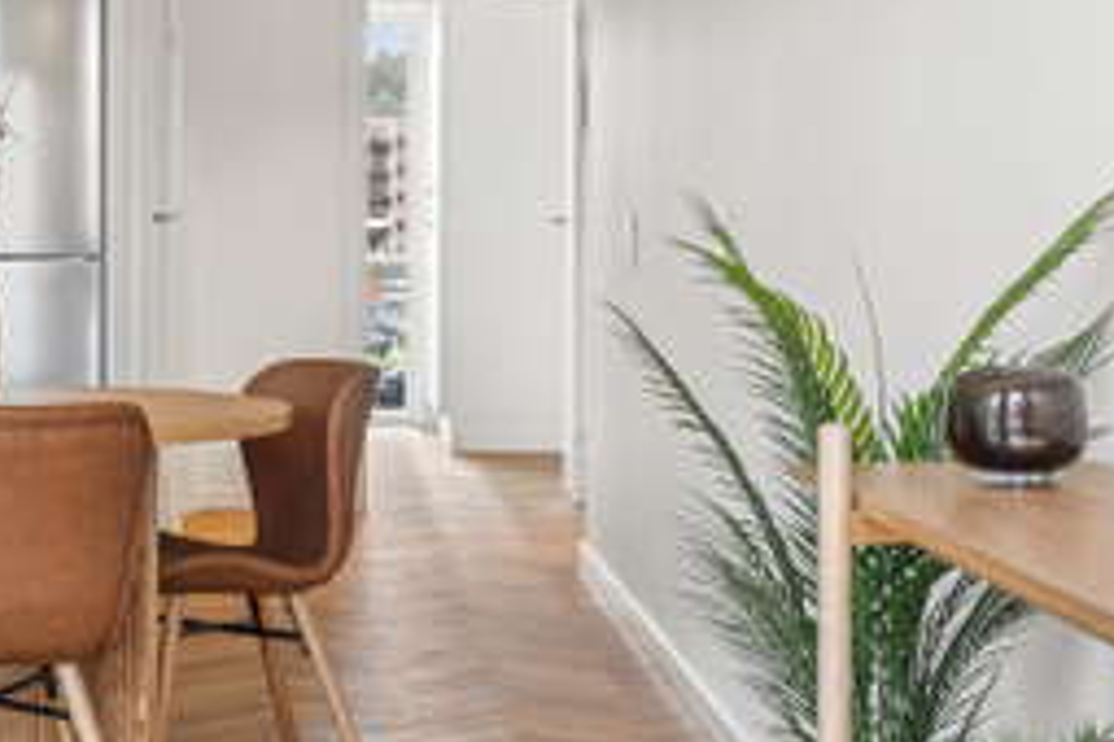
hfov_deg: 24.0
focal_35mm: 84
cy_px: 249
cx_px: 336
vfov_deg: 16.2
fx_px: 2599
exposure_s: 1/15
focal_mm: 34
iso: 200
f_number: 6.3
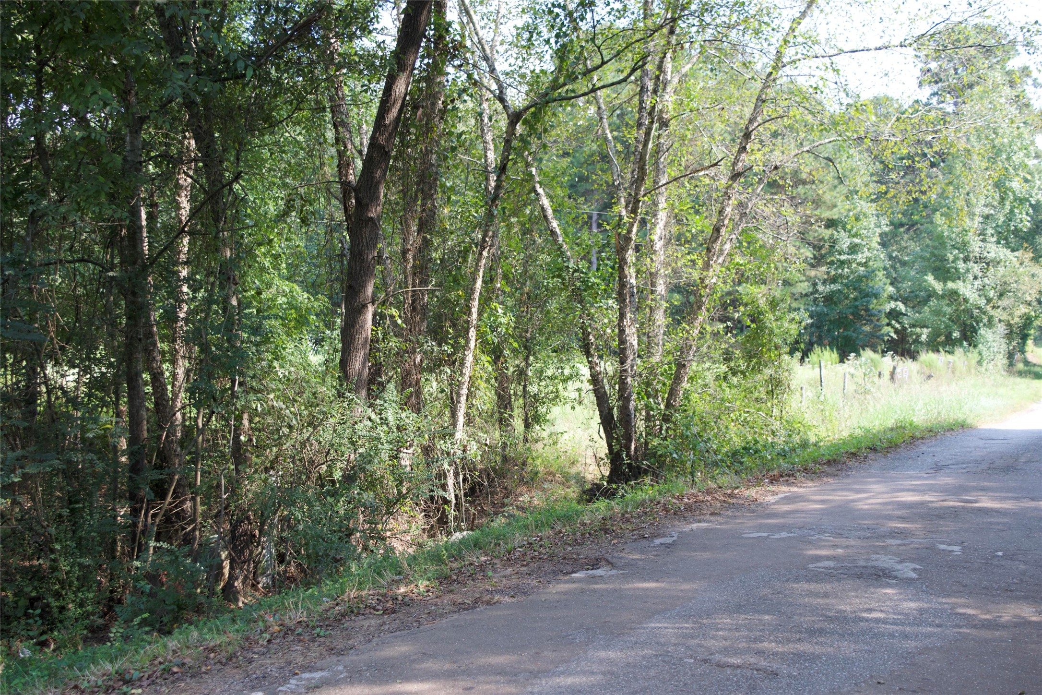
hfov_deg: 47.9
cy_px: 348
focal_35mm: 40
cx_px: 521
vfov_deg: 33.0
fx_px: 1172
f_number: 5.6
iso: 400
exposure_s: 1/125
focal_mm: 27
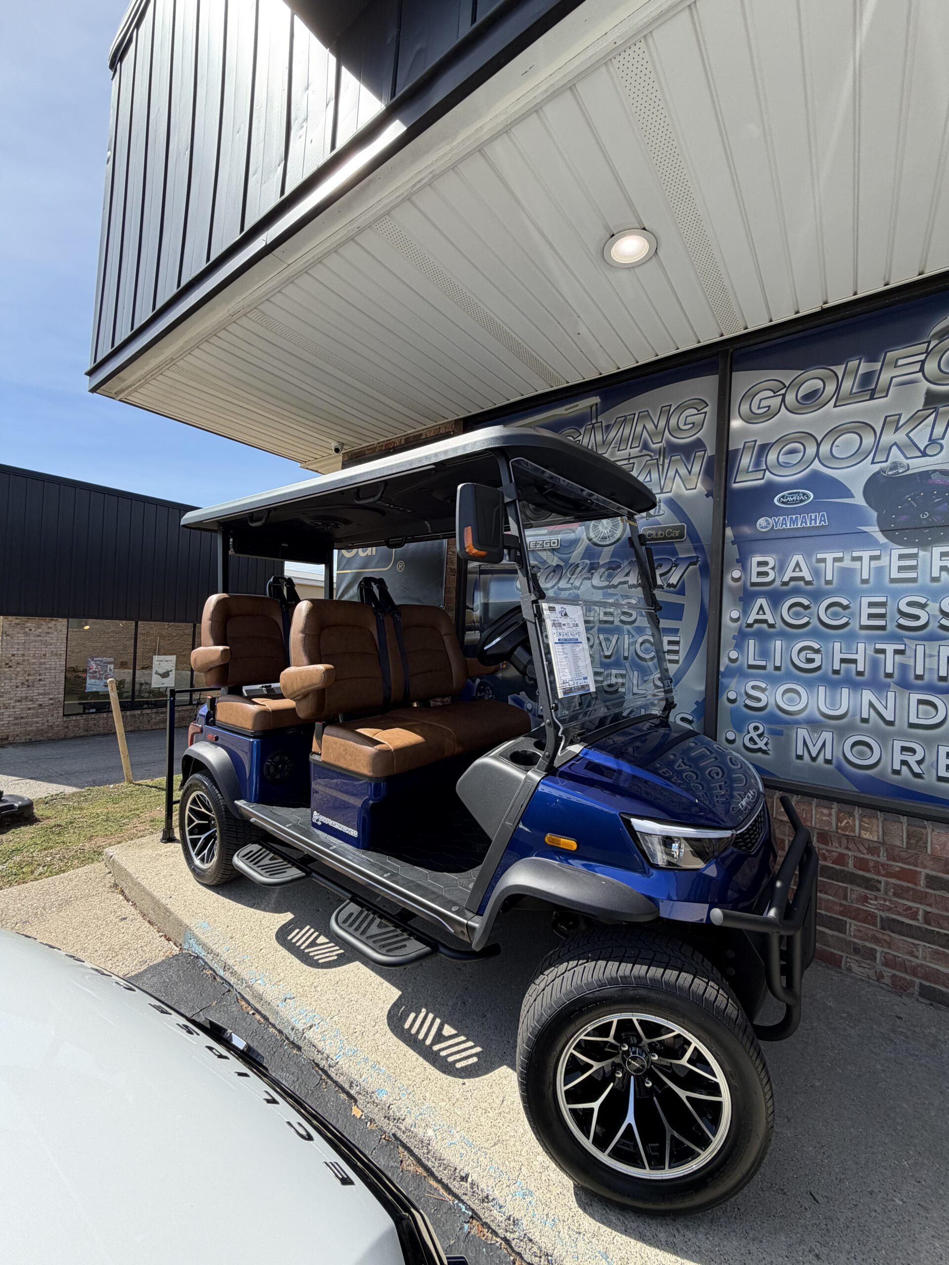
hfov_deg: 85.7
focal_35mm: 14
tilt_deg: +0.5
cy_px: 632
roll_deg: -1.9
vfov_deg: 102.1
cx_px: 474
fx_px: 512
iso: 40
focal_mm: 2.22
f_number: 2.2
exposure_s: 1/770
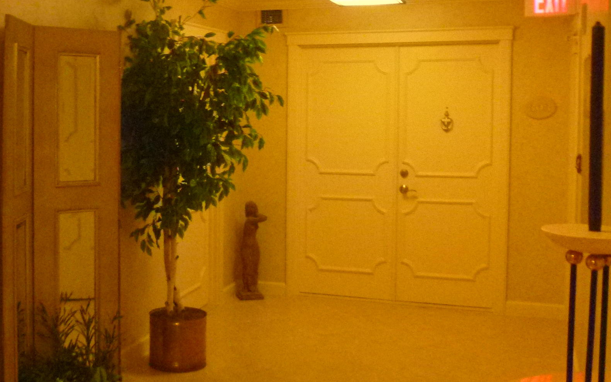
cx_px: 167
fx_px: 799
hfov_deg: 40.9
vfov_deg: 26.8
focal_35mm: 48
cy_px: 146
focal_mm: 5
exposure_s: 1/10
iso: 800
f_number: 3.3
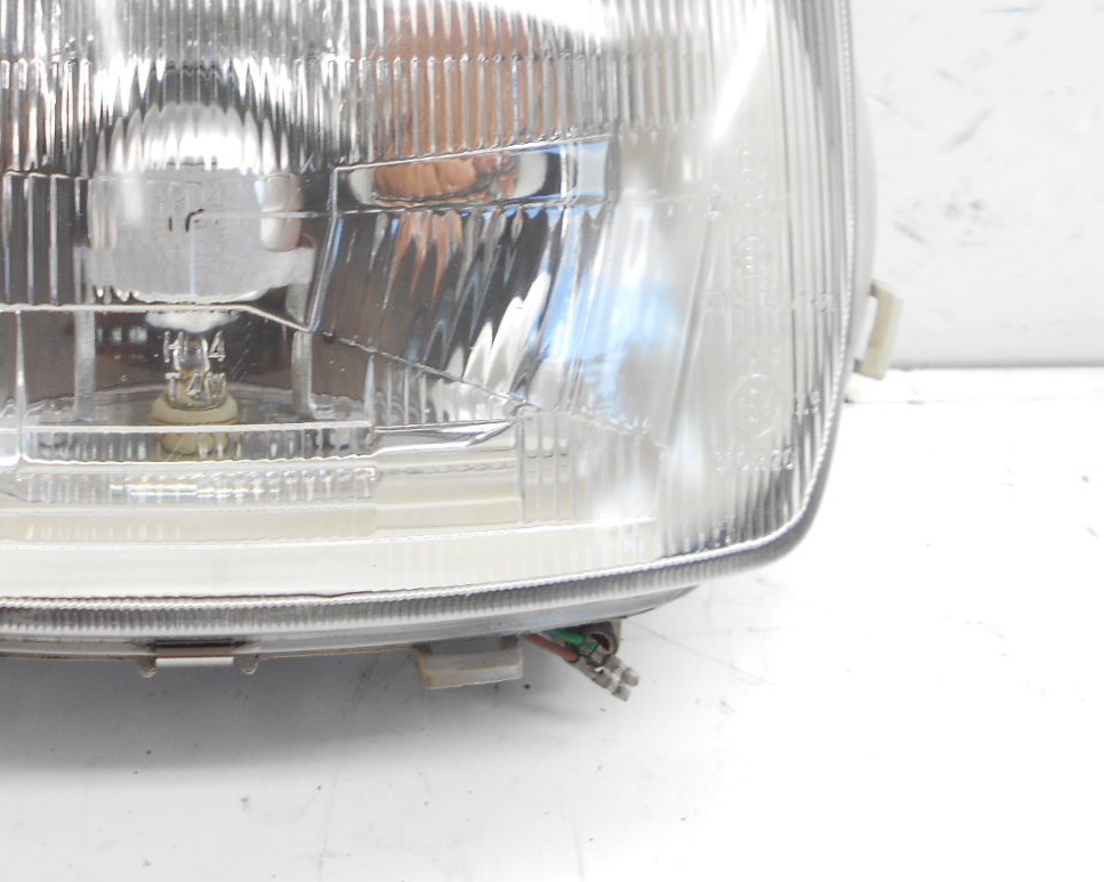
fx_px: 1372
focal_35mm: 42
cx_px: 212
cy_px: 254
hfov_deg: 41.8
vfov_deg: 35.1
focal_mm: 4.6
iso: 100
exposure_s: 1/30
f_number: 3.2
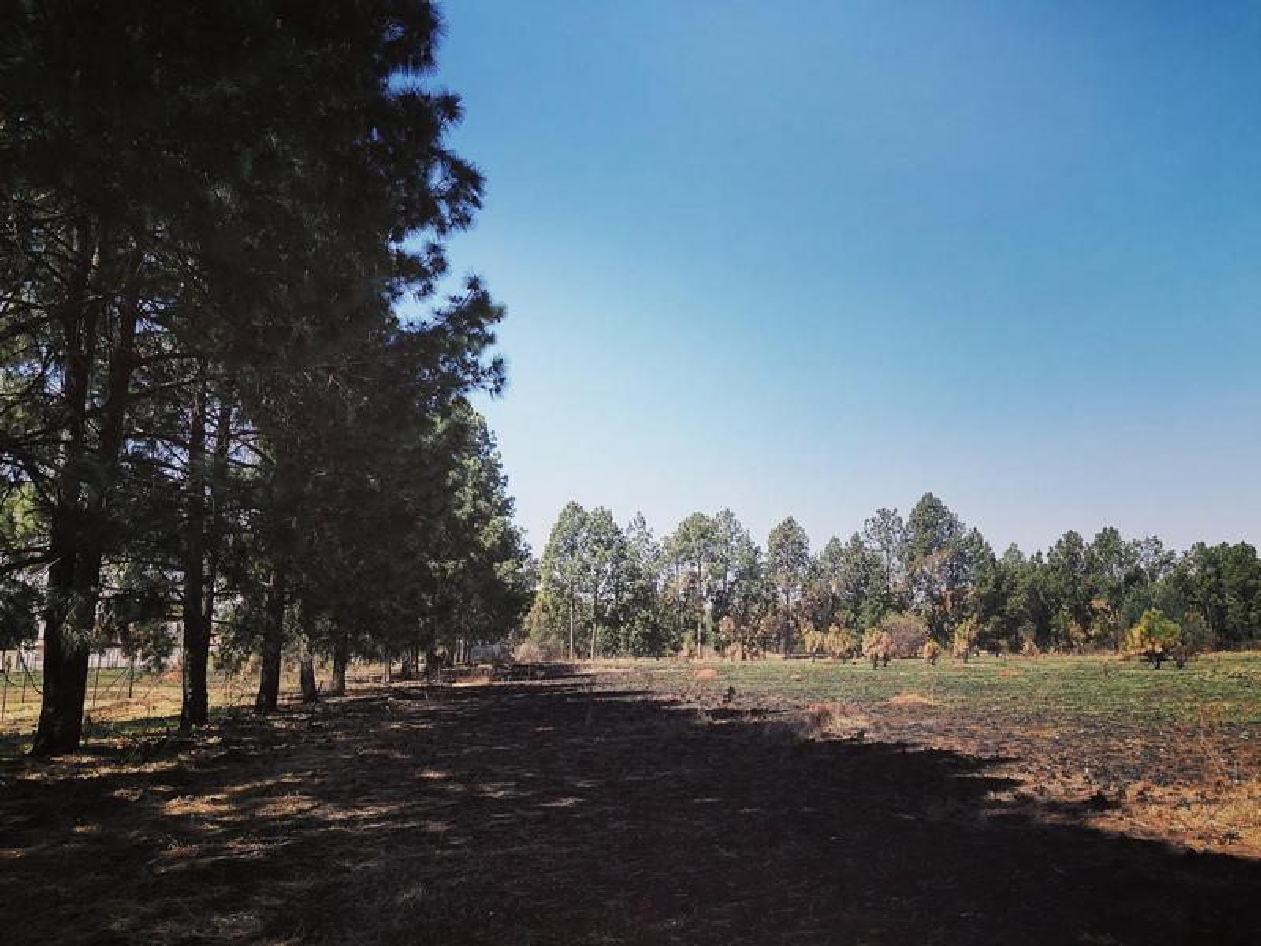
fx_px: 947
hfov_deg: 67.3
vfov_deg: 53.1
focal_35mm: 26
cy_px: 473
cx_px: 630
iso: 100
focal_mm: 4.25
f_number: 1.8
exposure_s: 1/1880
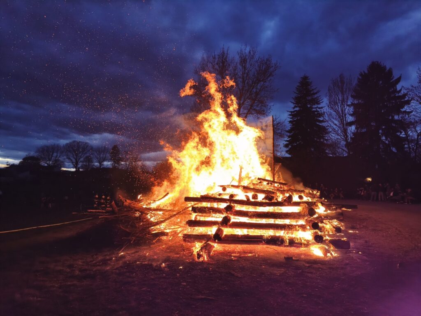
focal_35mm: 23
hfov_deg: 73.9
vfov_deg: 58.9
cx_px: 210
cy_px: 158
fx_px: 280
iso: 1000
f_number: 1.7
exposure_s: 1/700
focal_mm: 5.35
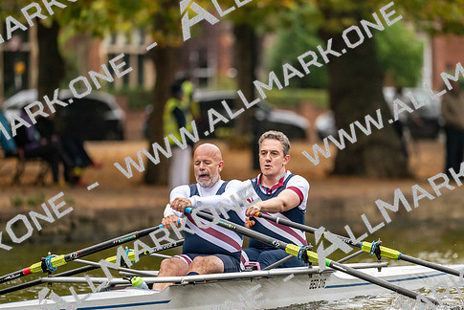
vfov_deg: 2.9
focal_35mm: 478
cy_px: 181
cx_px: 232
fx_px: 6164
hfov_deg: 4.3
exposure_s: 1/2500
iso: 2200
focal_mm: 400
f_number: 4.5
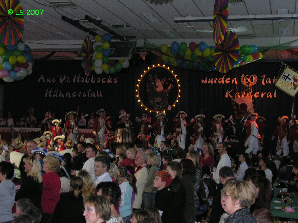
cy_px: 112
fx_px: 671
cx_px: 149
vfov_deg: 18.9
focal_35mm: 78
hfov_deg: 25.0
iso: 200
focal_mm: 19.8
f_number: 4.3
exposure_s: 1/60.1
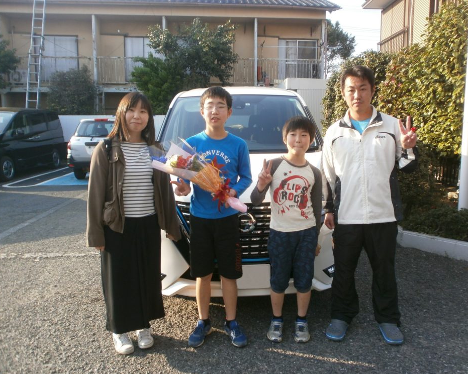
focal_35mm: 29
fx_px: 402
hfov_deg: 60.4
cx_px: 251
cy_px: 193
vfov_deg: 49.9
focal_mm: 4.8
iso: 100
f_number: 2.9
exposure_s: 1/320
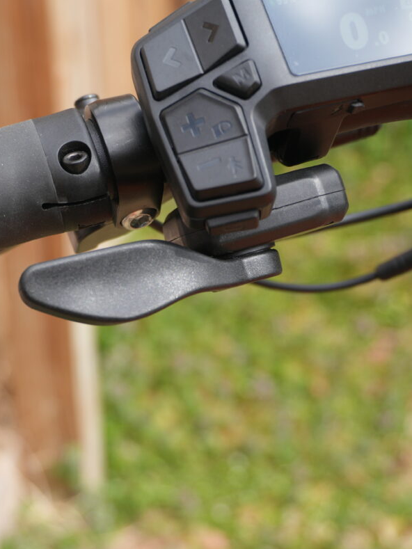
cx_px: 80
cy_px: 272
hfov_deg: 19.0
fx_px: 1217
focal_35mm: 77
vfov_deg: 25.4
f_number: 5.6
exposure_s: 1/125
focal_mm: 35
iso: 160
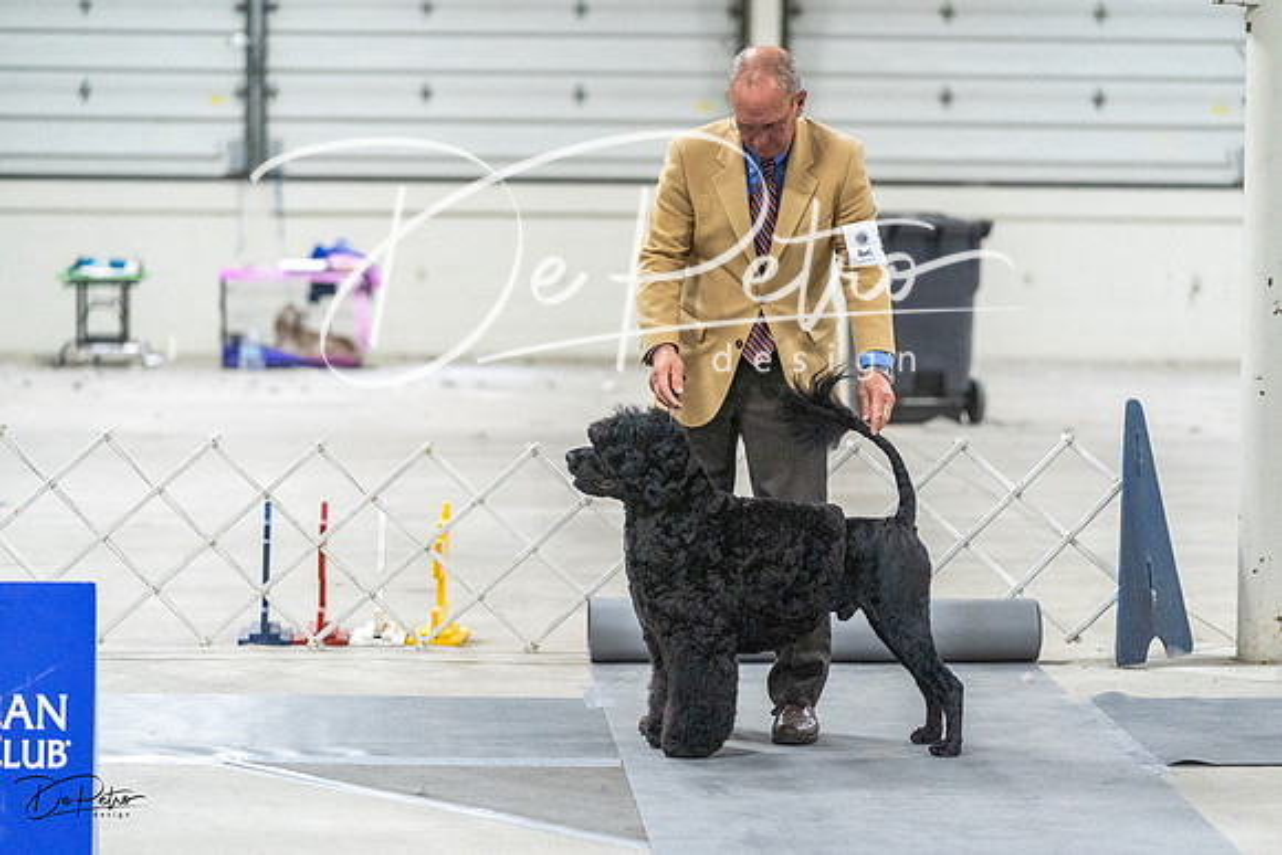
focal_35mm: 134
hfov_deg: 15.3
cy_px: 428
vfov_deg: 10.2
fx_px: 4773
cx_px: 641
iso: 6400
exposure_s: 1/400
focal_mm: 134
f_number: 3.2
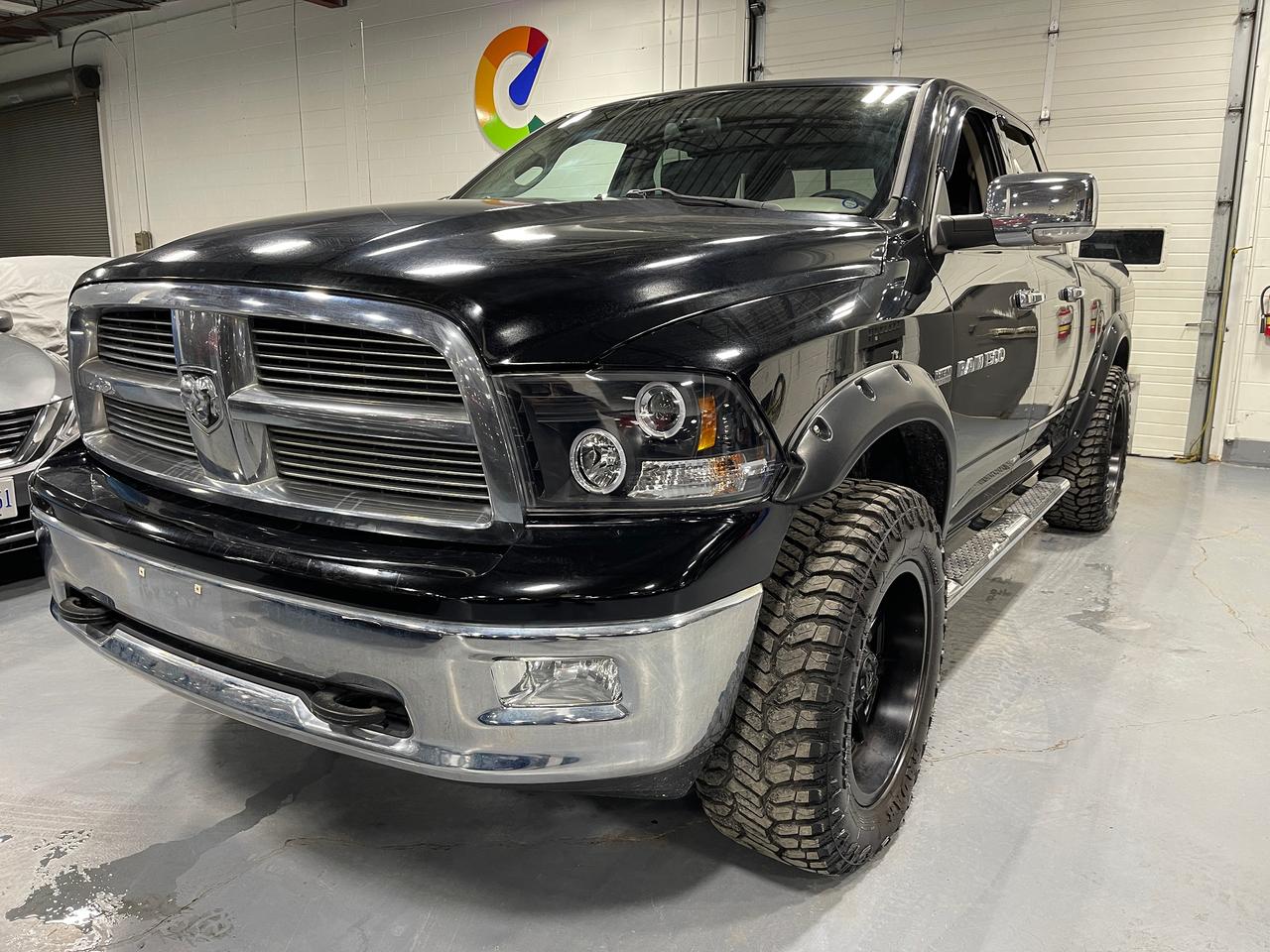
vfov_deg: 54.9
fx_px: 917
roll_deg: -1.5
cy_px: 476
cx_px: 635
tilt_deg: -12.9
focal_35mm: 25
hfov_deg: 69.4
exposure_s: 1/60
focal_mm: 5.1
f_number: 1.6
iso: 160
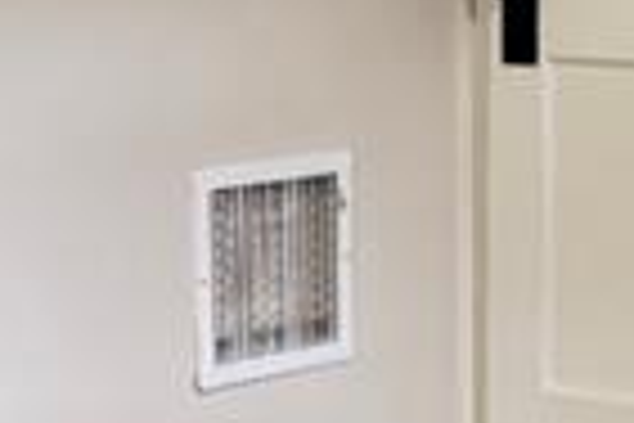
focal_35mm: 181
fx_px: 3187
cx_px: 490
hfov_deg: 11.3
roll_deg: -0.6
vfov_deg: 7.5
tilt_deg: -2.8
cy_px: -81
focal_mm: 6.76
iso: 640
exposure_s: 1/40
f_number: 1.78
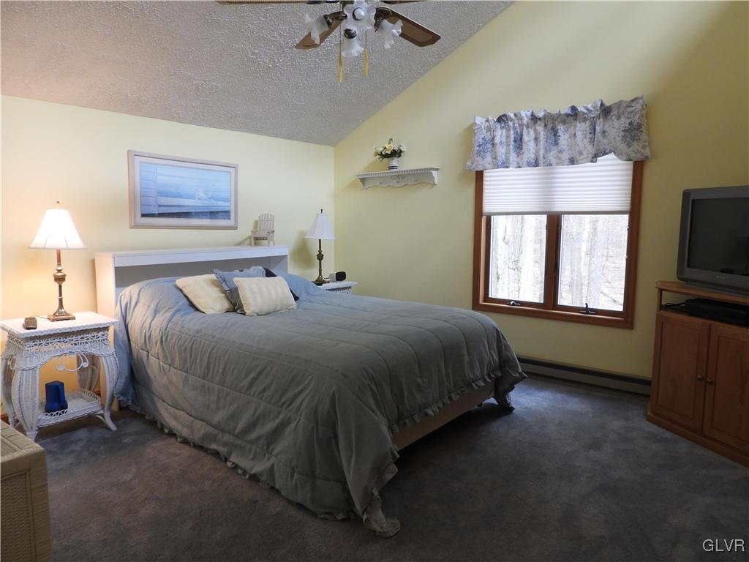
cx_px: 374
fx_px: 519
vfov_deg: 56.8
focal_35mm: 24
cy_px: 281
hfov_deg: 71.6
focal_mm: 4.3
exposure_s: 1/30
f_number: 3.3
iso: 250
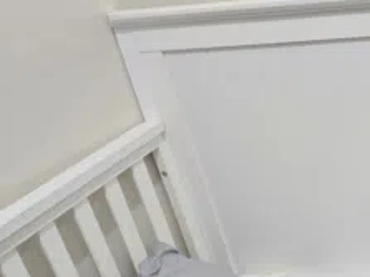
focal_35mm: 66
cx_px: 465
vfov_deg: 21.2
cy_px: 297
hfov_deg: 25.7
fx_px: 705
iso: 320
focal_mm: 6.3
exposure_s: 1/100
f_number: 1.7
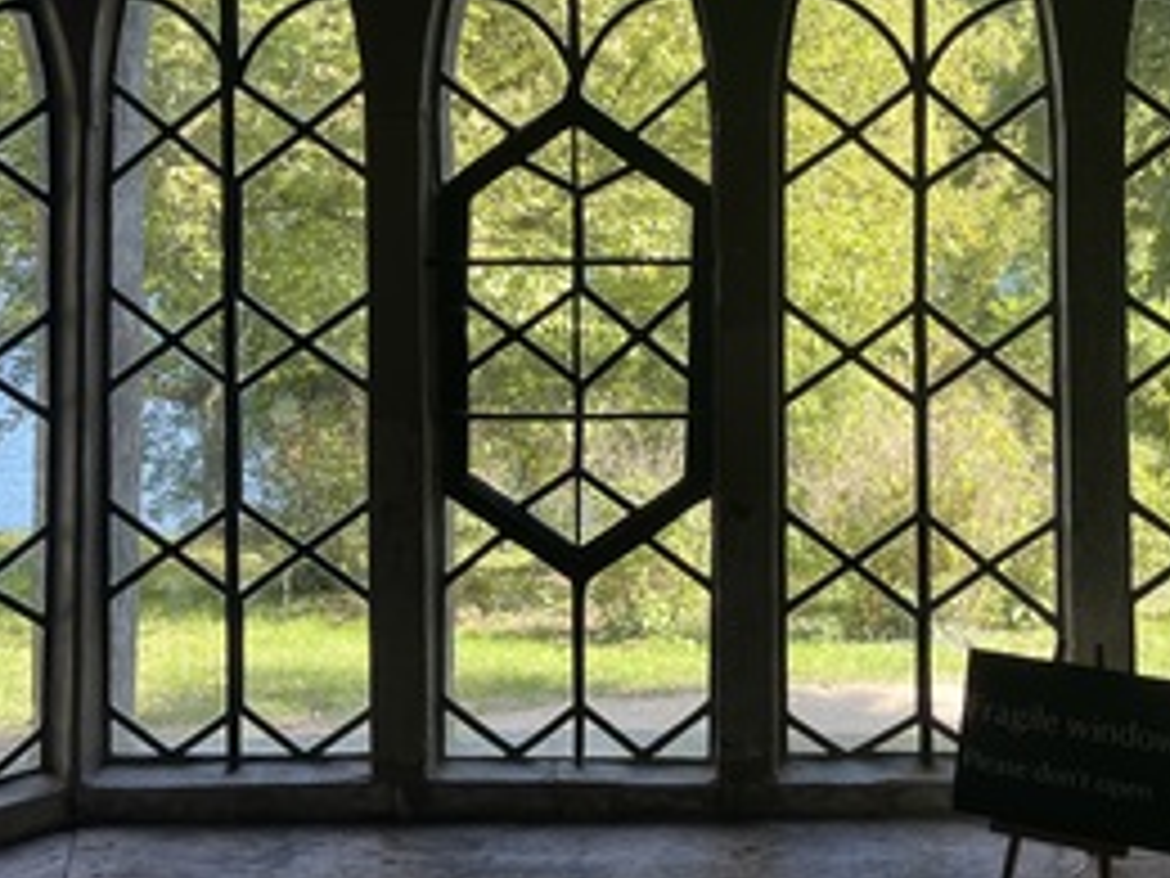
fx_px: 1690
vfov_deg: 28.8
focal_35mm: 50
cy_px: 263
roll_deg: +2.3
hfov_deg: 37.4
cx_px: 855
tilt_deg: -4.5
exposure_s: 1/218
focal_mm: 5.1
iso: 40
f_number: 1.6
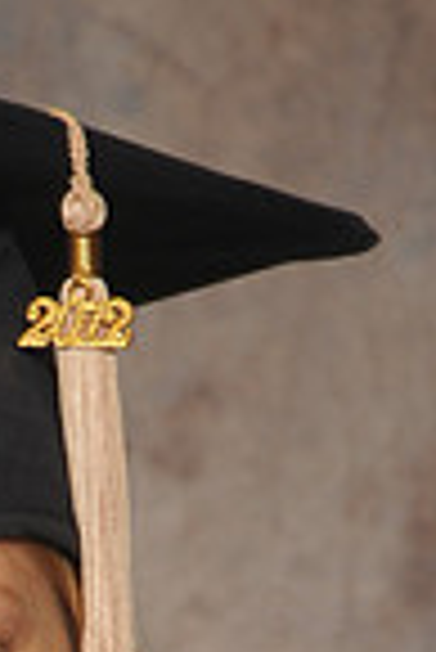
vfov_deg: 3.3
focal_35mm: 628
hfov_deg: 2.2
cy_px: 796
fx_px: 11381
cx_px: -133
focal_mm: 105
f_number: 5.6
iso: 200
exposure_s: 1/60
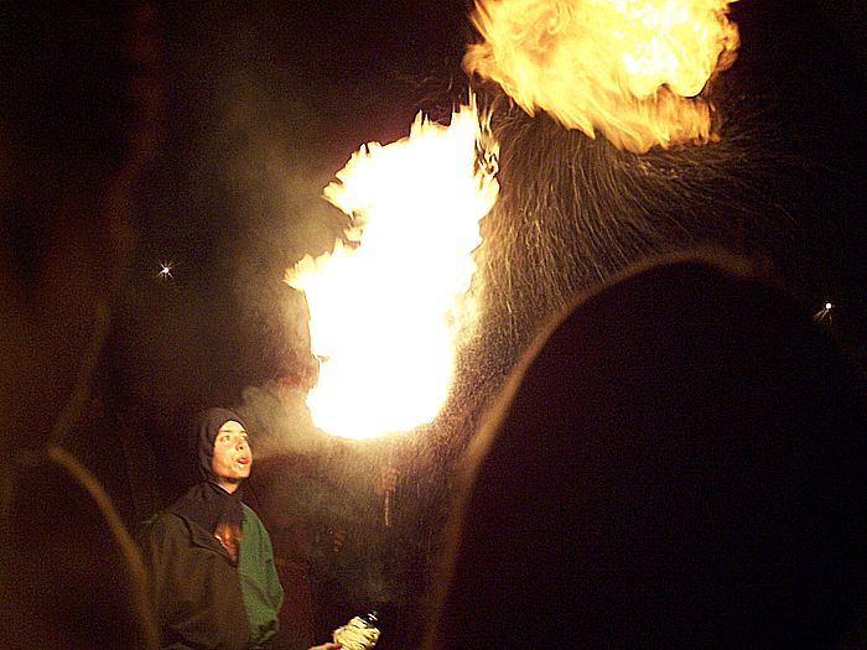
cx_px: 434
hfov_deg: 16.8
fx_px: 2930
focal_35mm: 117
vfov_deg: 12.7
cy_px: 325
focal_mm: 19.4
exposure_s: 1/60
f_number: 3.2
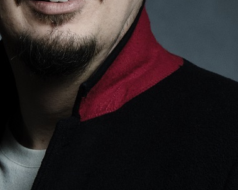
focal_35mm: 472
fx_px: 3324
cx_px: 68
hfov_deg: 4.1
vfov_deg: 3.3
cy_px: 67
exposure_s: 1/60
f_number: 6.3
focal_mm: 85
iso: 400
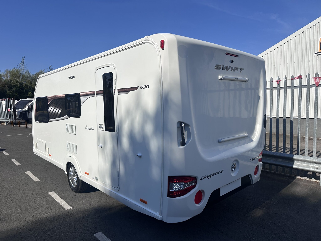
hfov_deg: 71.6
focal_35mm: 24
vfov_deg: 56.8
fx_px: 223
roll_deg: +0.0
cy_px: 120
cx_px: 160
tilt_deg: -4.2
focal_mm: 6.86
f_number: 1.78
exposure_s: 1/8929
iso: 80
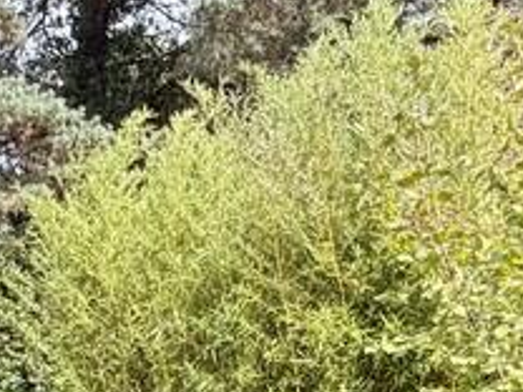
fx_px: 1042
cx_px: -55
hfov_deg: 26.0
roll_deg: -0.4
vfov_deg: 20.2
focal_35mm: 69
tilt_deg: +2.1
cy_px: 452
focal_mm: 2.22
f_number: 2.2
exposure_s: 1/502
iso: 50
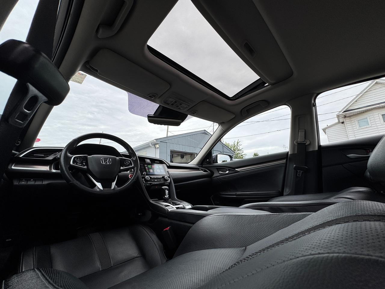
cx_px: 192
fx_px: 156
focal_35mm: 14
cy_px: 144
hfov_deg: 102.1
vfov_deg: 85.7
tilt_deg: +13.0
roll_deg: +2.2
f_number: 2.2
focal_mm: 2.22
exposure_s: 1/267
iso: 40
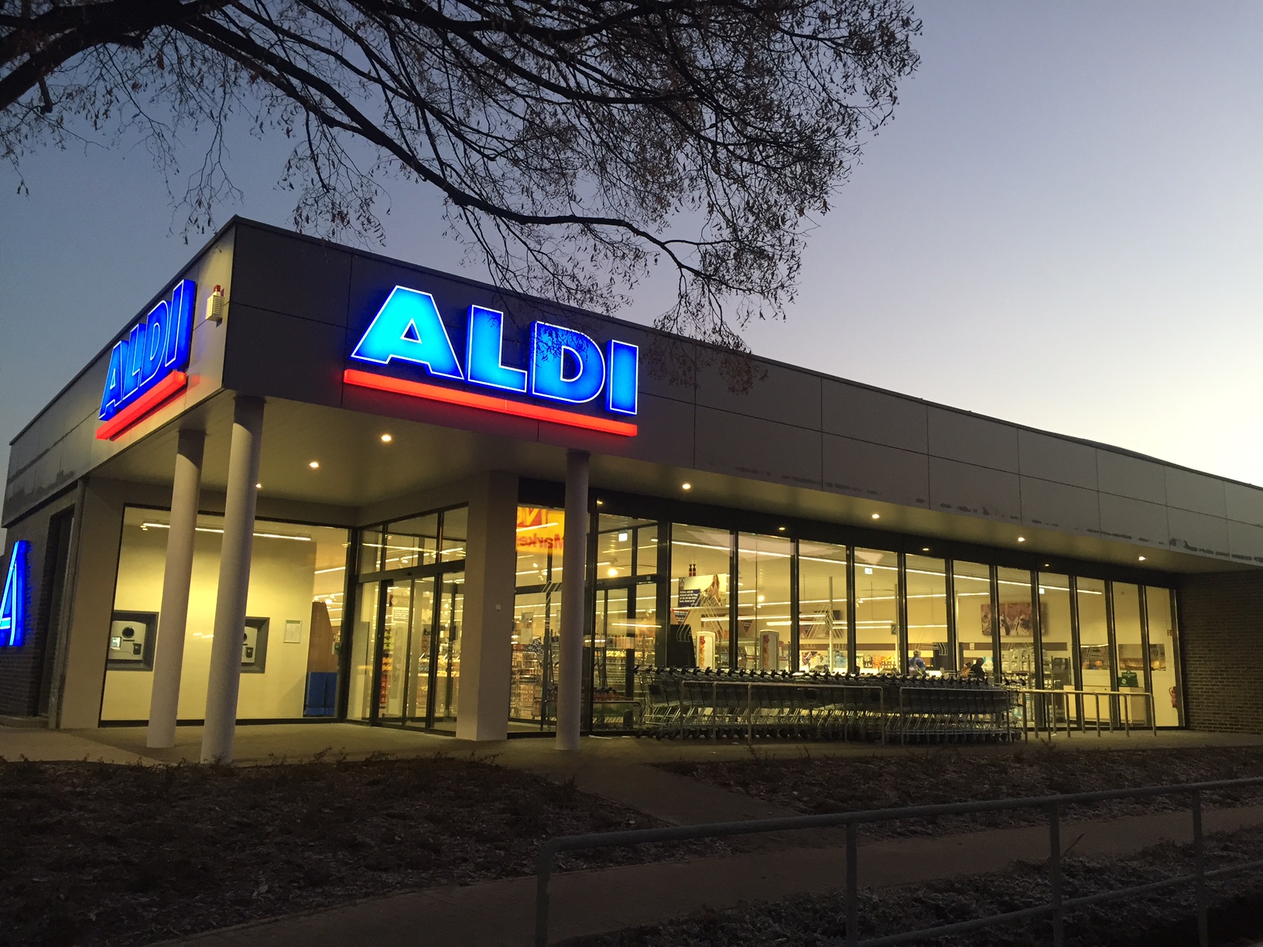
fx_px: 1058
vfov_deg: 48.2
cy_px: 474
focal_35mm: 29
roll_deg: -1.0
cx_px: 632
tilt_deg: +10.5
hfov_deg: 61.7
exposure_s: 1/33
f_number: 2.2
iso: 125
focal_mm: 4.15
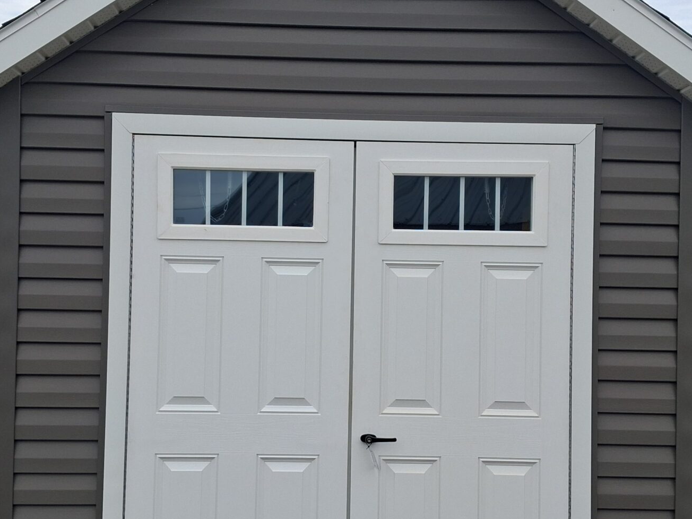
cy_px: 263
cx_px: 339
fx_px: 1060
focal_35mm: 53
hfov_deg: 36.2
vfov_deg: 27.5
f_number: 1.8
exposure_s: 1/578
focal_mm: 4
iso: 25
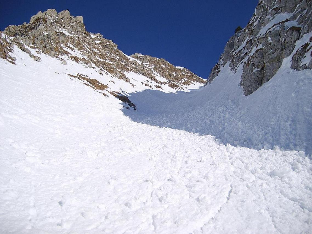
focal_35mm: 35
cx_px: 156
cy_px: 117
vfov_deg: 40.7
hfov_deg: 52.6
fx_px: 316
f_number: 7.1
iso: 50
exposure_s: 1/500
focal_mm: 5.8
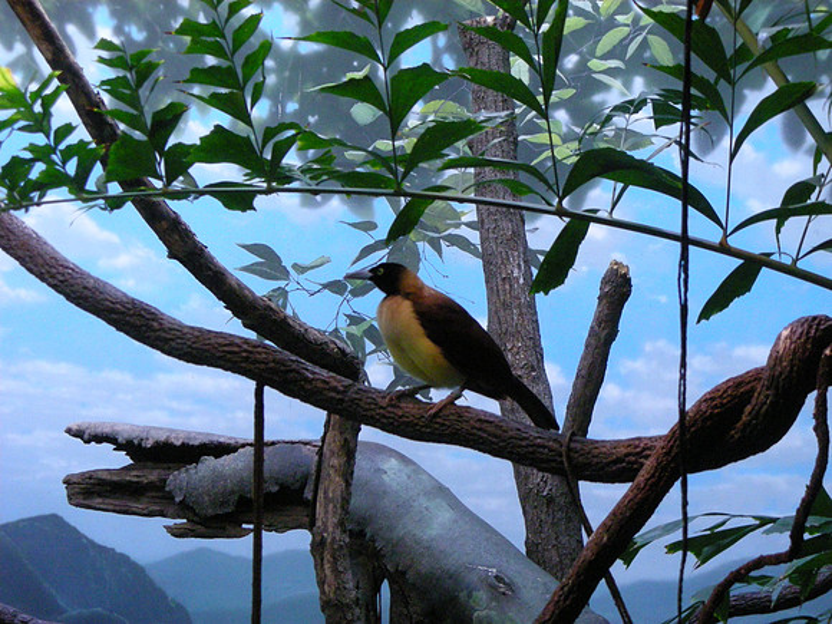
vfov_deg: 14.1
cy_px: 312
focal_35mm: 105
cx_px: 416
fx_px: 2524
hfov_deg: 18.7
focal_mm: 17.1
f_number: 4.7
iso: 400
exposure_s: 1/27.7
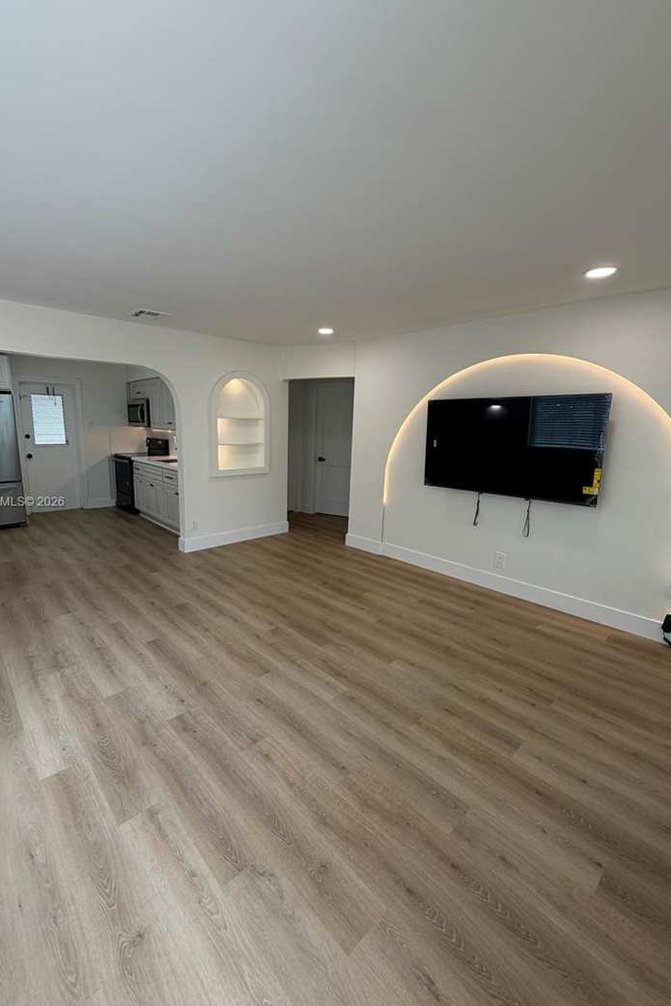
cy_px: 503
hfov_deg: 77.0
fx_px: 419
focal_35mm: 15
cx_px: 294
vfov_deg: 100.4
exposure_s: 1/120
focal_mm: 2.22
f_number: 2.2
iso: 64
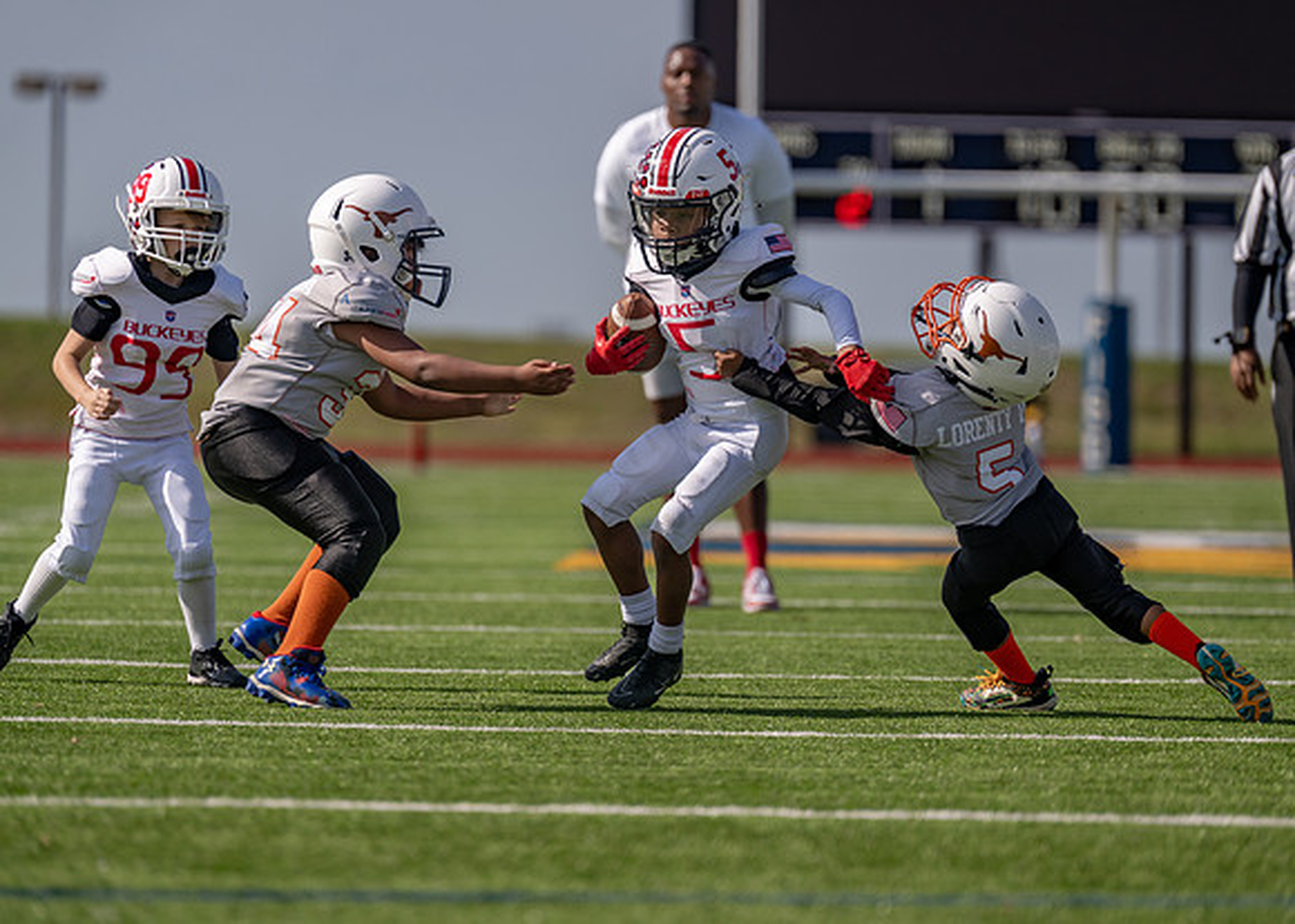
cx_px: 648
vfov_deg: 4.9
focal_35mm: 293
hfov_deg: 6.9
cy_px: 462
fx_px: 10788
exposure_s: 1/2500
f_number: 4
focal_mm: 280
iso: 160
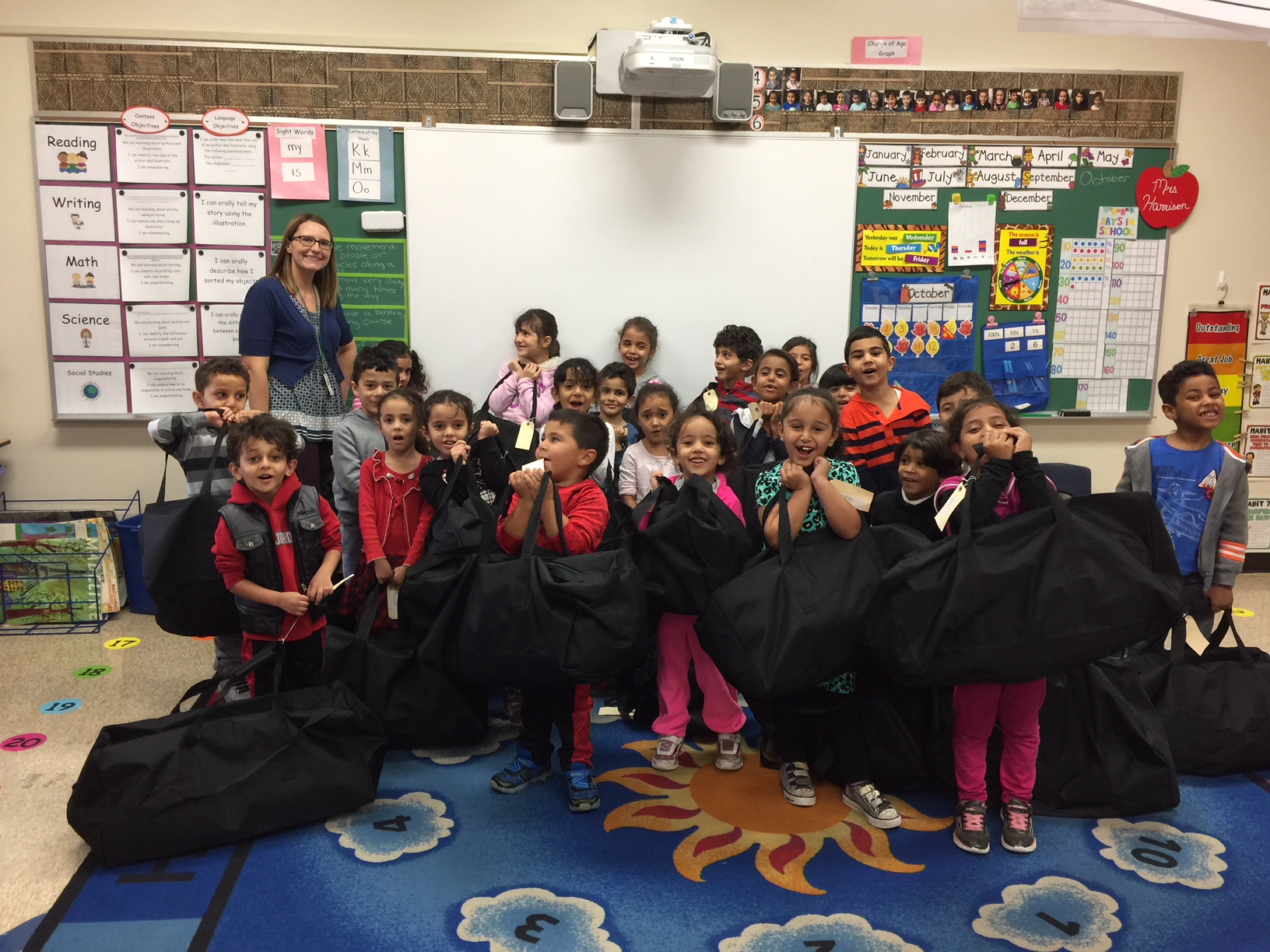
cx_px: 635
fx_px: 1064
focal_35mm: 29
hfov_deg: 61.7
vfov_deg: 48.2
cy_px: 476
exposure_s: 1/15
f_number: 2.2
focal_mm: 4.15
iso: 40
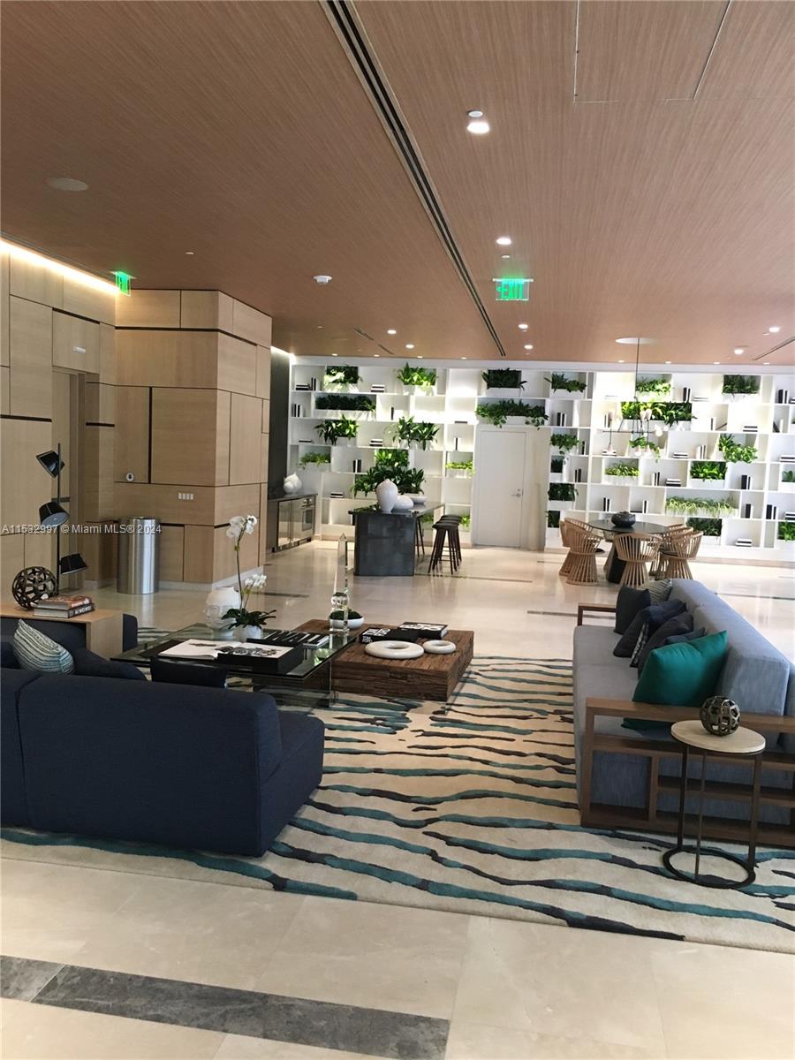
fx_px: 888
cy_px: 530
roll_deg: -2.5
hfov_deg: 48.2
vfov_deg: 61.7
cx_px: 398
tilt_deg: -4.1
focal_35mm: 29
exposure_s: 1/30
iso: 160
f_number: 2.2
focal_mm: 4.15
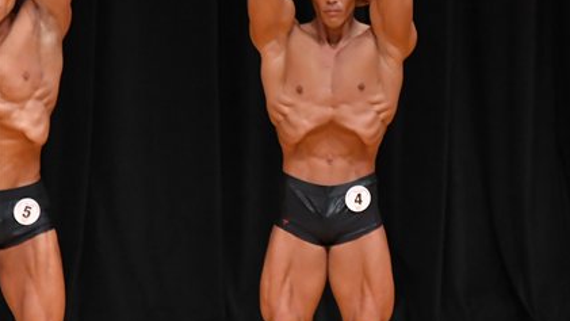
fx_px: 8299
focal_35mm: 549
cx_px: 522
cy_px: 211
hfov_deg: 3.9
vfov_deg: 2.2
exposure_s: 1/400
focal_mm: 190
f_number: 5.6
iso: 4000
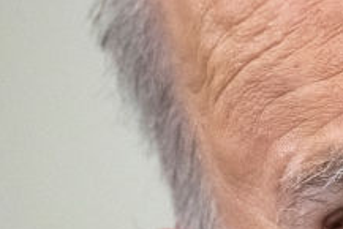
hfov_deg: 1.1
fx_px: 17990
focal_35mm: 1887
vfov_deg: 0.7
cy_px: 159
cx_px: 530
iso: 6400
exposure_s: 1/250
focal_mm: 400
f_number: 5.6
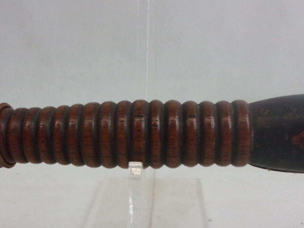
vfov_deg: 29.5
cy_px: 148
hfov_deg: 38.9
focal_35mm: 49
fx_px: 430
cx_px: 145
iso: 399
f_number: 3.9
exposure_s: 1/125
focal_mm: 5.1
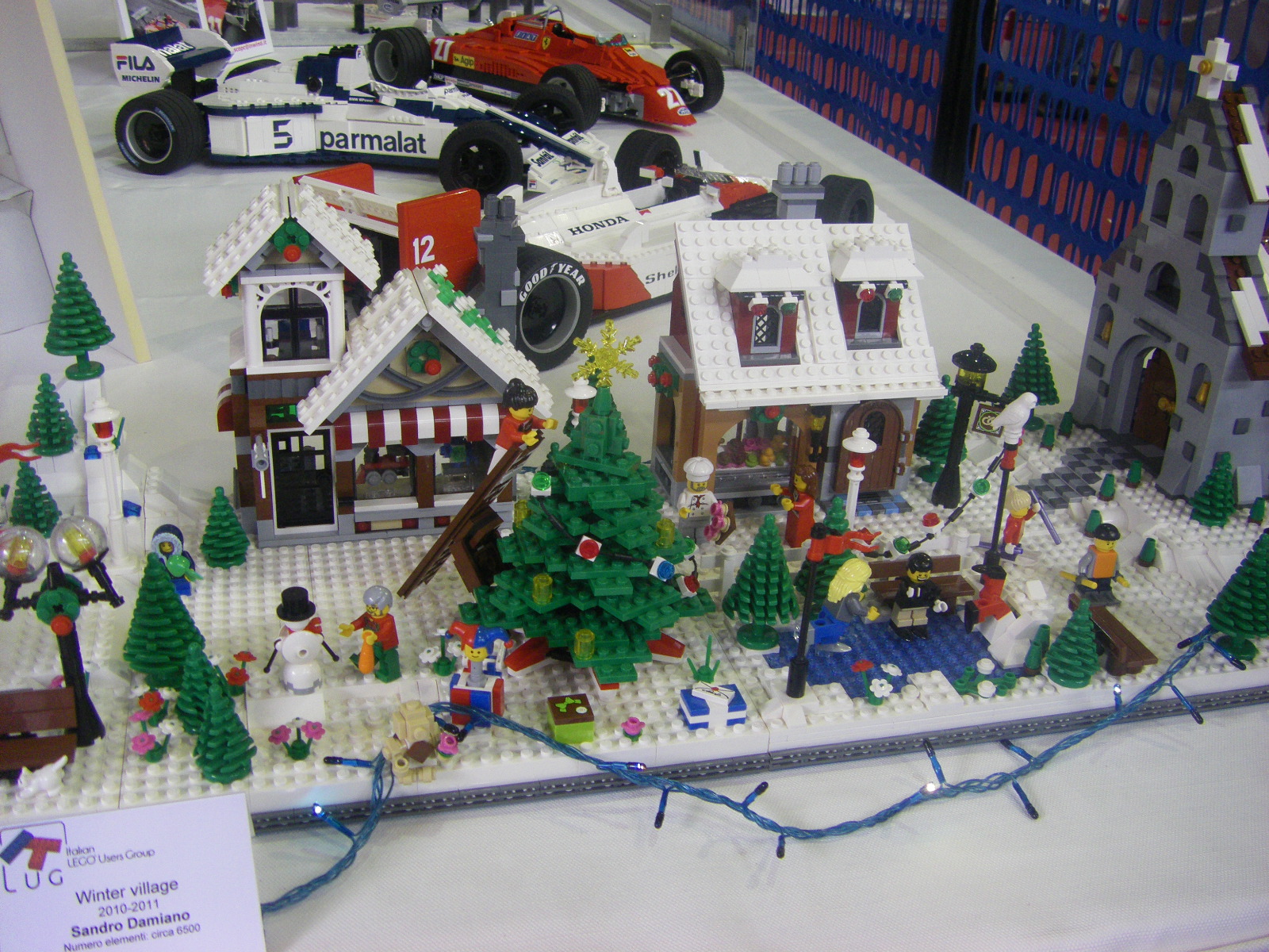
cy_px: 476
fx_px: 1393
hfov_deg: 49.0
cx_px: 634
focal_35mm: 38
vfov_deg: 37.7
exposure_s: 1/50
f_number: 3.5
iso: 250
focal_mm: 6.3
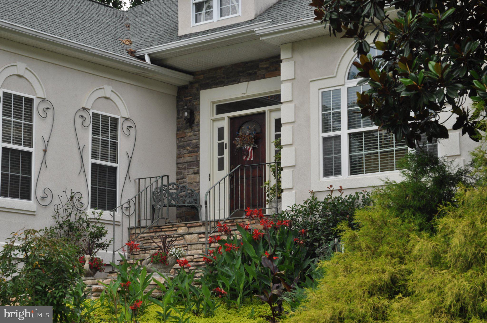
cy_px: 162
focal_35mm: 82
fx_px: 1115
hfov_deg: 24.6
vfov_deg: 16.5
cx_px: 244
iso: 200
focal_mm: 55
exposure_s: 1/250
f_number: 8
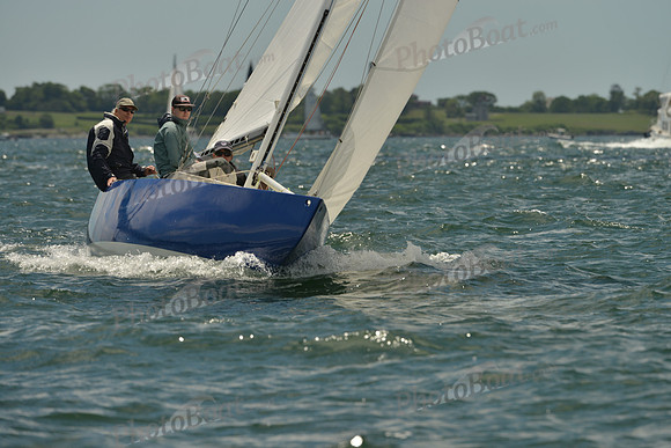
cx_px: 336
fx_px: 7084
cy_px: 224
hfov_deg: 5.4
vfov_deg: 3.6
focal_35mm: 380
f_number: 8
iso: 200
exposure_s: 1/1000
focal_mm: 380
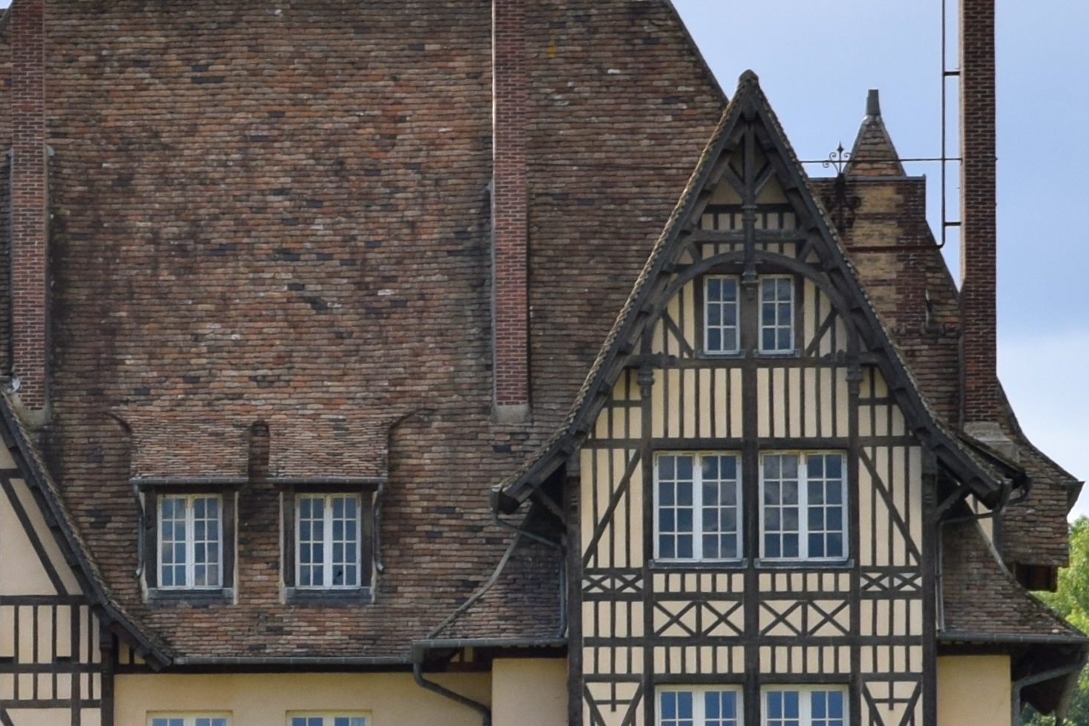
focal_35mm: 597
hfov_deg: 3.5
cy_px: 583
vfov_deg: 2.3
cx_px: -99
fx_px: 18053
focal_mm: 105
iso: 200
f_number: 9
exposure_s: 1/320
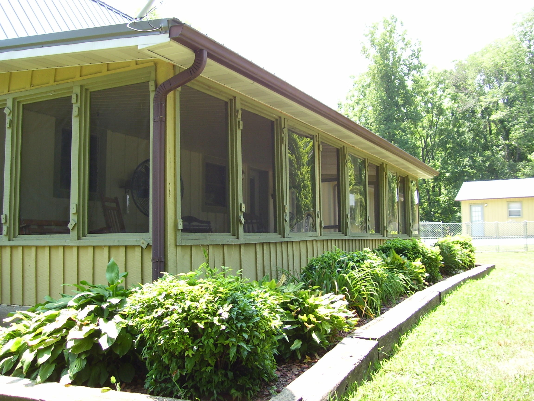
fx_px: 555
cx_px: 267
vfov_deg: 39.7
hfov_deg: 51.4
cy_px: 200
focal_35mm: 36
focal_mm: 6
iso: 80
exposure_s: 1/180
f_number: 2.7
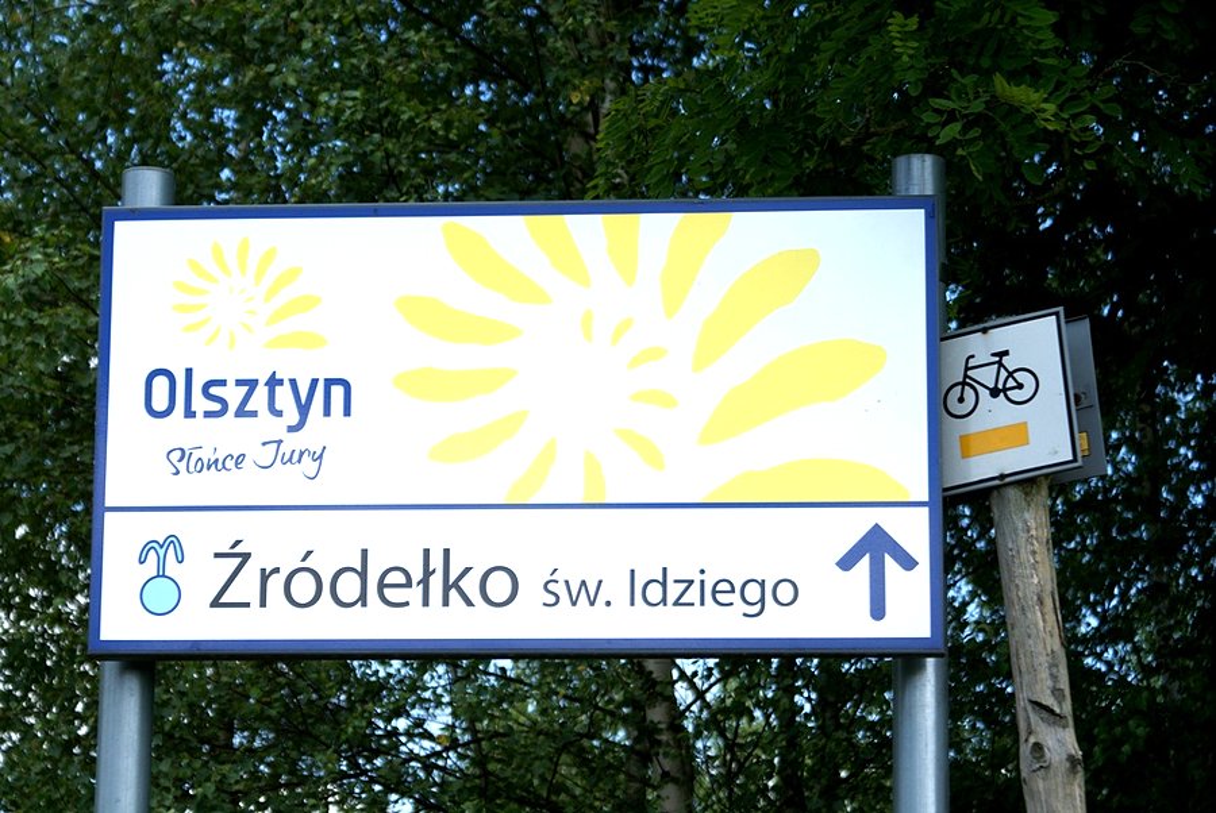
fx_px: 3550
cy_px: 406
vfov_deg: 13.1
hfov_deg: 19.4
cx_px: 608
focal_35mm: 105
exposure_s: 1/400
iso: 100
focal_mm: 70
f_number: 5.6
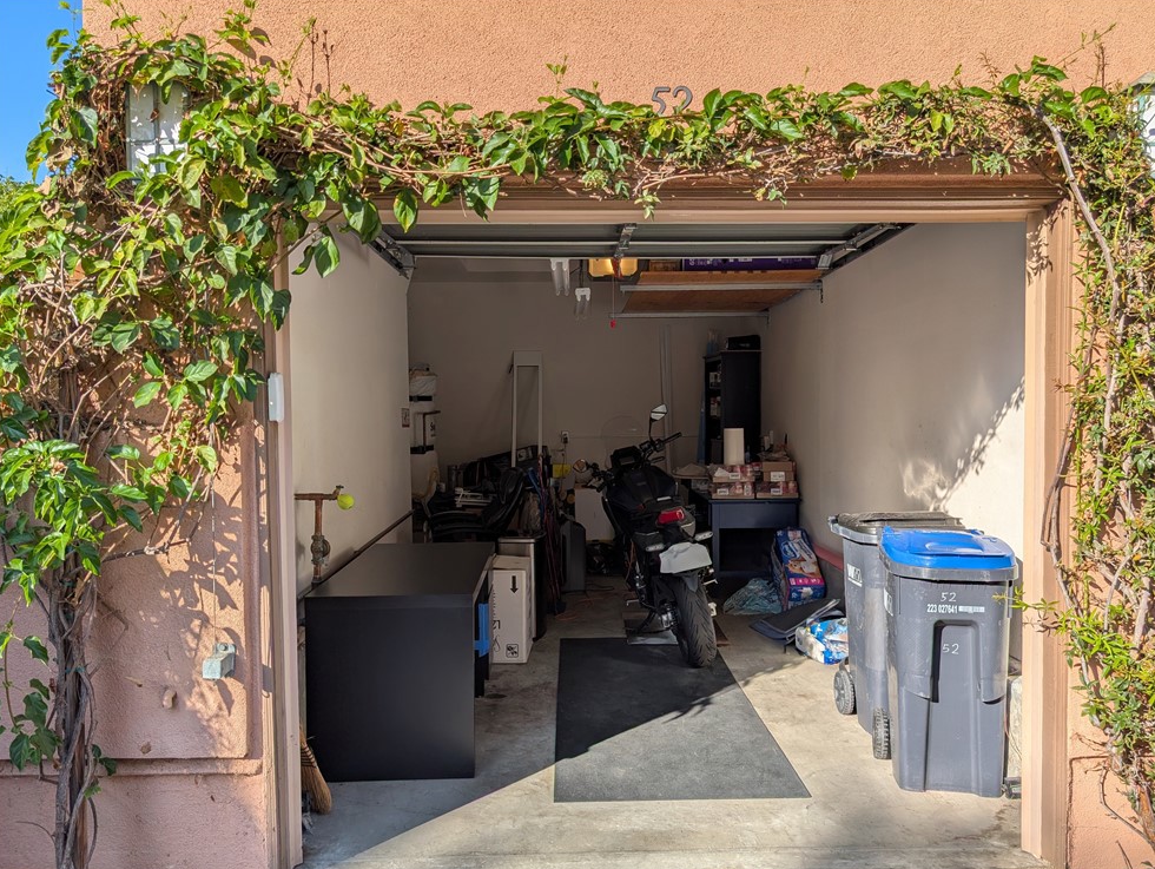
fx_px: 835
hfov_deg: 69.3
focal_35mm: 25
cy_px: 448
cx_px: 592
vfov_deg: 55.0
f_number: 1.68
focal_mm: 6.9
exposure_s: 1/687
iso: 18
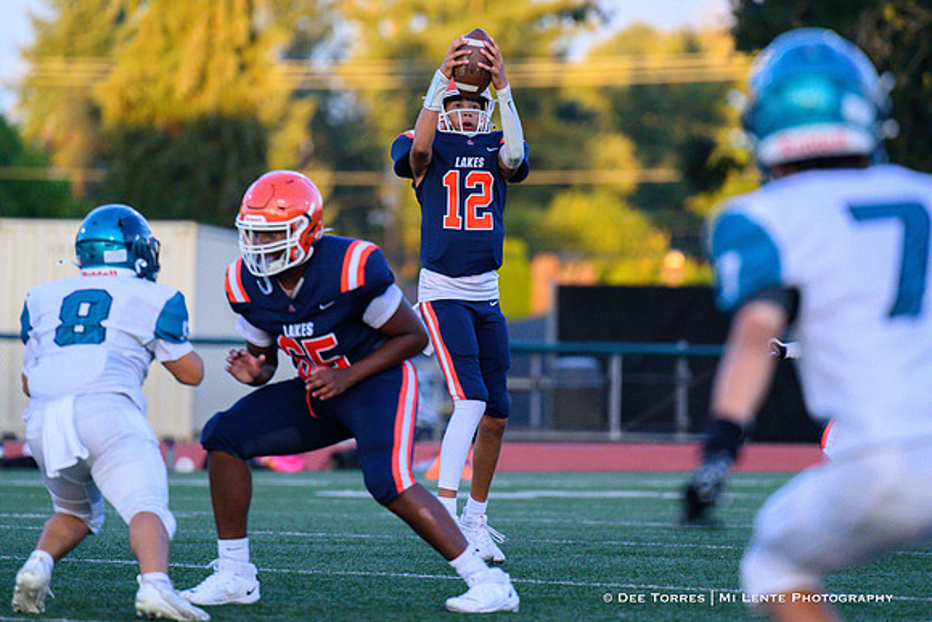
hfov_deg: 5.9
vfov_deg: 4.0
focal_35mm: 346
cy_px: 262
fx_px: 8968
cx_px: 505
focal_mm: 280
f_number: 4
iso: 3200
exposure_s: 1/1600
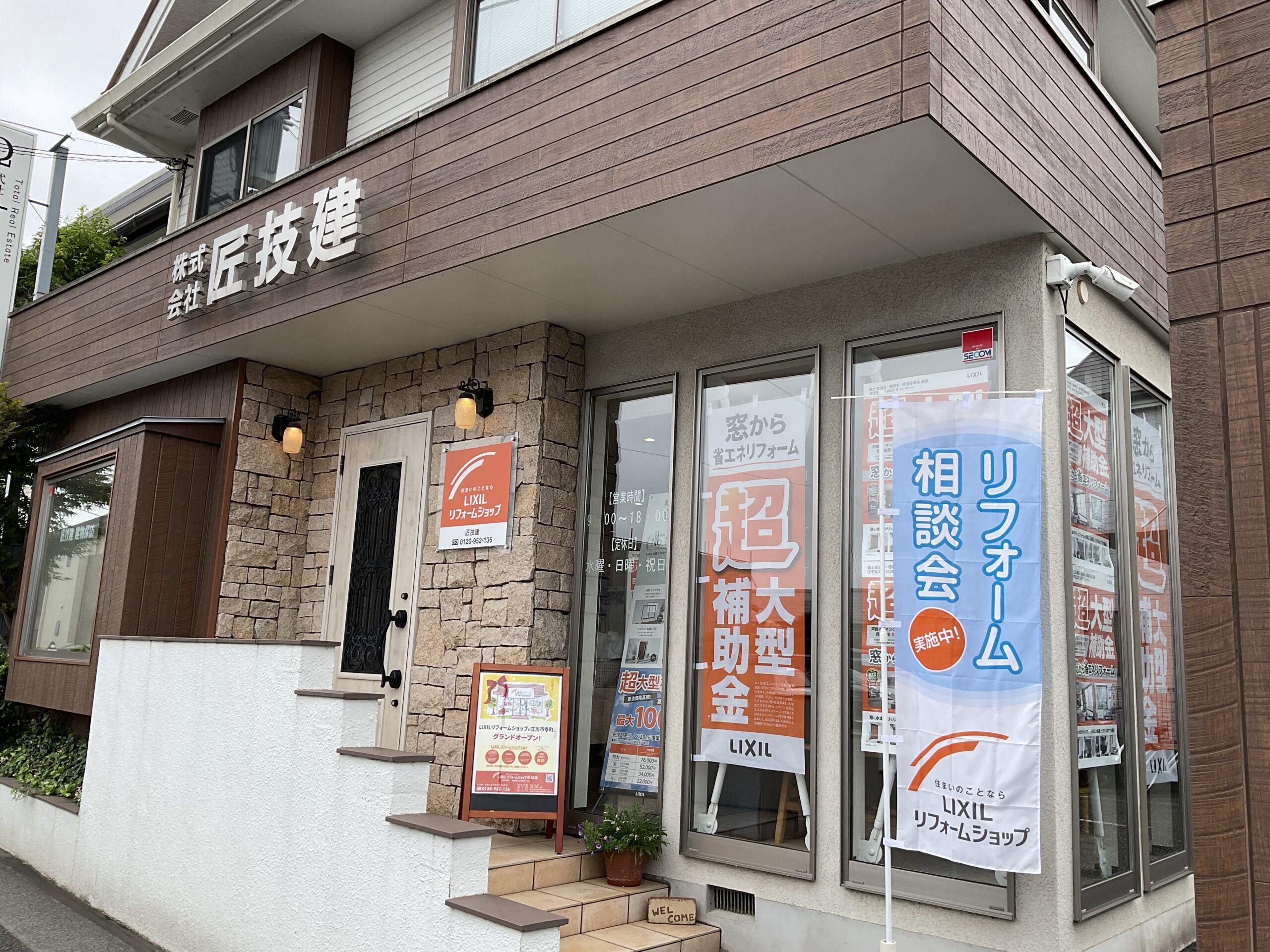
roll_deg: -2.2
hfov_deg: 61.7
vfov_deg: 48.2
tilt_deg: +9.5
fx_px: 1064
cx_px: 635
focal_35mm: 29
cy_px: 476
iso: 16
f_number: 1.8
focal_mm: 3
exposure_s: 1/428
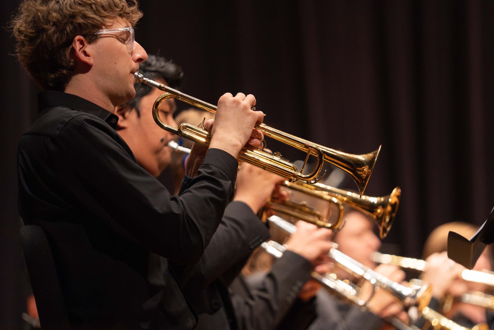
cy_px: 164
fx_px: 3513
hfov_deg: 8.0
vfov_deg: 5.4
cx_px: 276
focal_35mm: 256
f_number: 2.8
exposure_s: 1/400
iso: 4000
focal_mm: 200
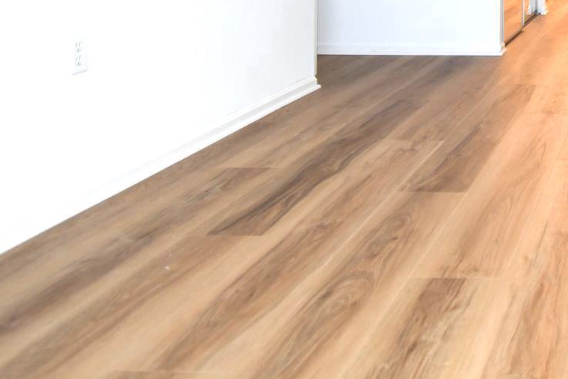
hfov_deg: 34.5
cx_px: 617
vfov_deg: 24.7
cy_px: -61
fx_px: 789
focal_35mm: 50
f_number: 4
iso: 250
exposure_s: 1/60
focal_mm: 12
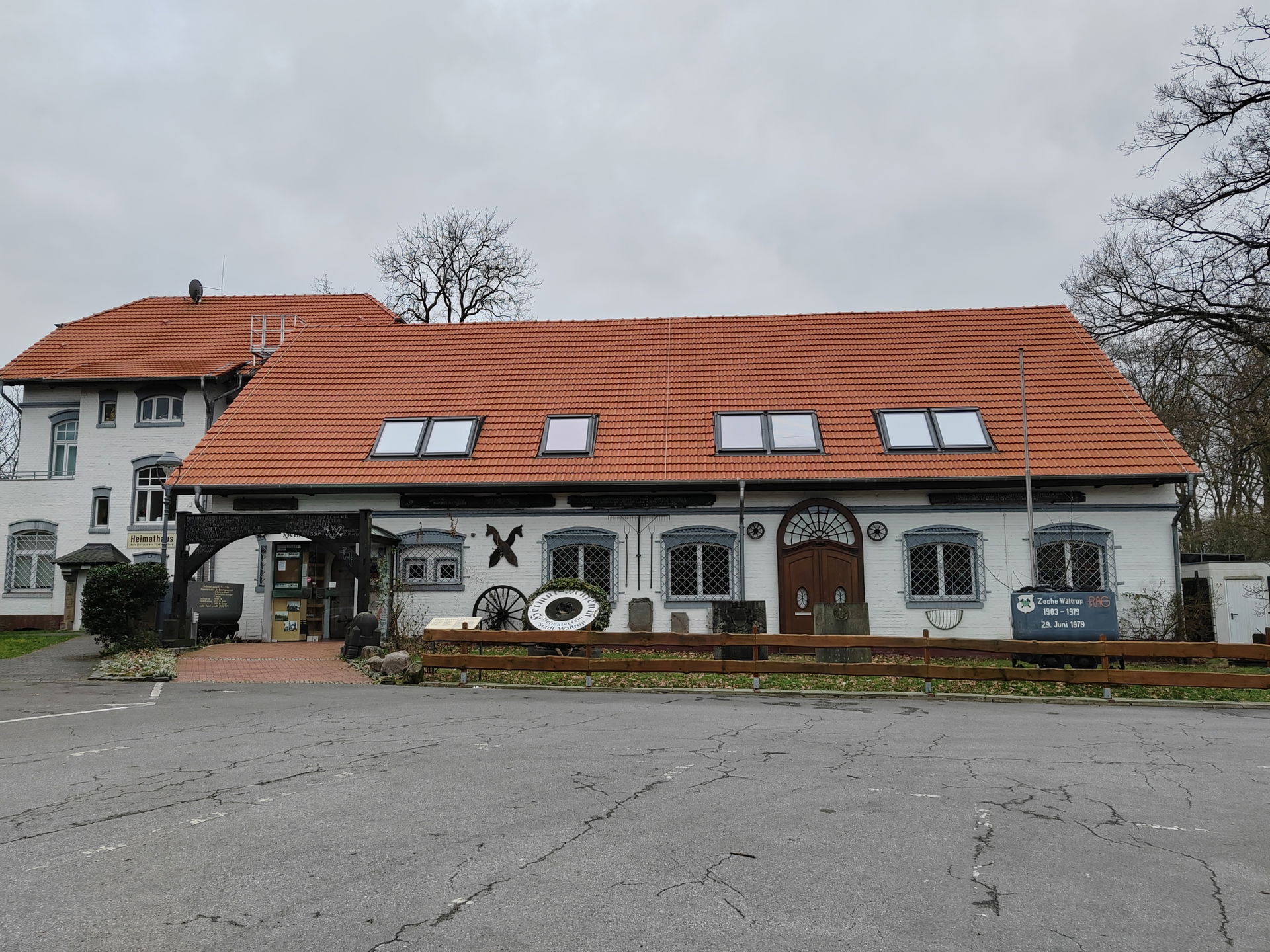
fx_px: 991
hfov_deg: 65.3
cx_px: 635
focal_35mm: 27
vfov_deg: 51.4
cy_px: 476
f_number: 1.9
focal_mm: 5.52
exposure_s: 1/169
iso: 100
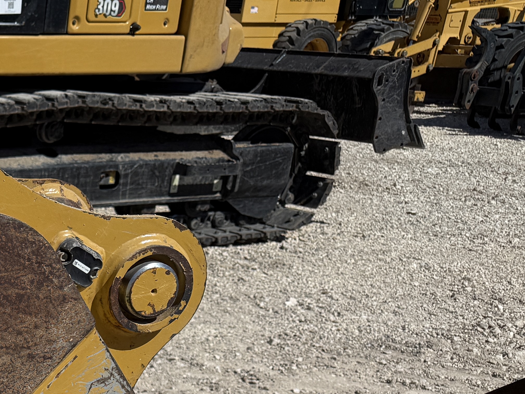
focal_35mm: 68
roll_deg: -4.2
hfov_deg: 24.0
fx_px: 1031
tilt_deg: -23.9
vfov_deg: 19.9
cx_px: -210
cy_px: 504
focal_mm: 6.76
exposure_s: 1/9091
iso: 80
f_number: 1.78
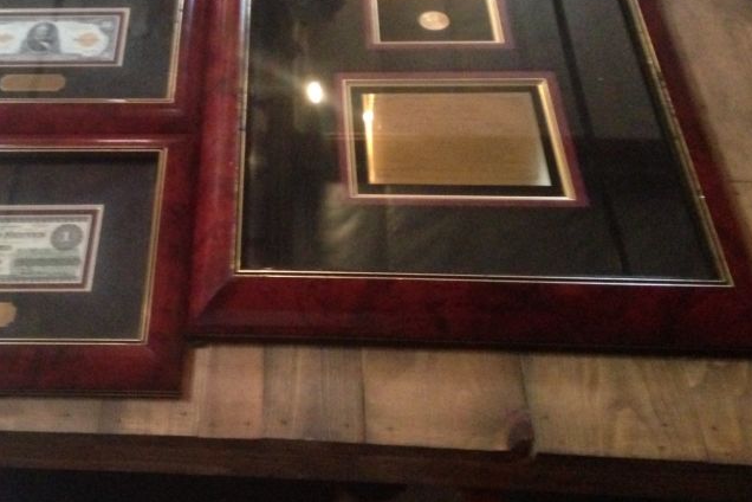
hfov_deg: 36.2
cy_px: 76
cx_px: 212
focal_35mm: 54
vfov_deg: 24.5
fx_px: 1128
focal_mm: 4.12
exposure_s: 1/15
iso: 800
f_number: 2.4
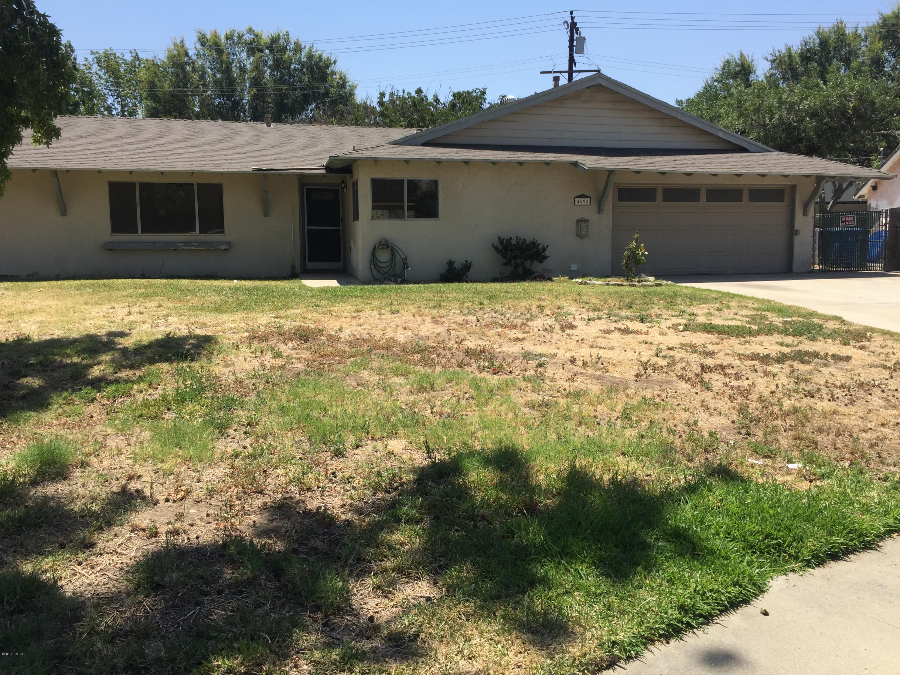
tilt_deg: -8.7
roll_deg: -1.3
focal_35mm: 29
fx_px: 754
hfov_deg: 61.7
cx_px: 450
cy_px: 338
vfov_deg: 48.2
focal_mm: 4.15
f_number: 2.2
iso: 32
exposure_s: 1/1883
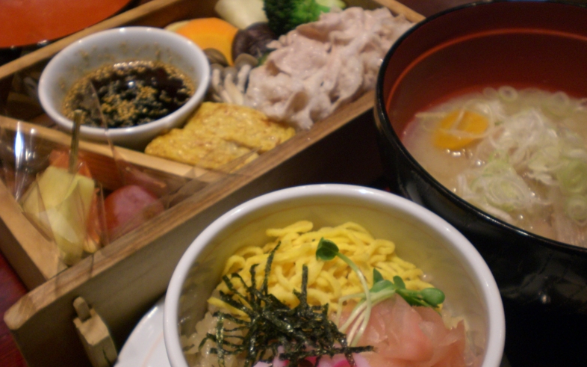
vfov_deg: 31.2
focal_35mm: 41
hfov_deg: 48.2
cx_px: 294
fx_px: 656
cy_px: 184
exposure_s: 1/60
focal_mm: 6.3
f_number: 3.1
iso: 200
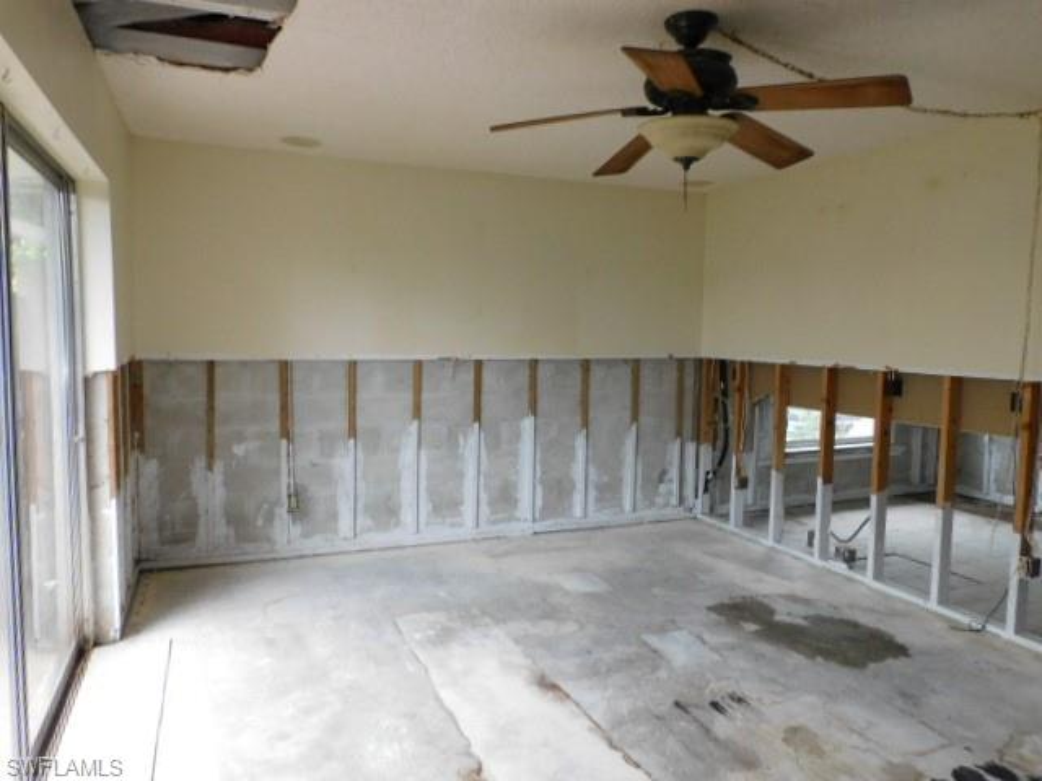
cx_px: 521
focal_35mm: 24
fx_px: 722
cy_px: 390
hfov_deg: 71.6
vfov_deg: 56.8
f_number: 3.3
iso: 320
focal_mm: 4.3
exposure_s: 1/30
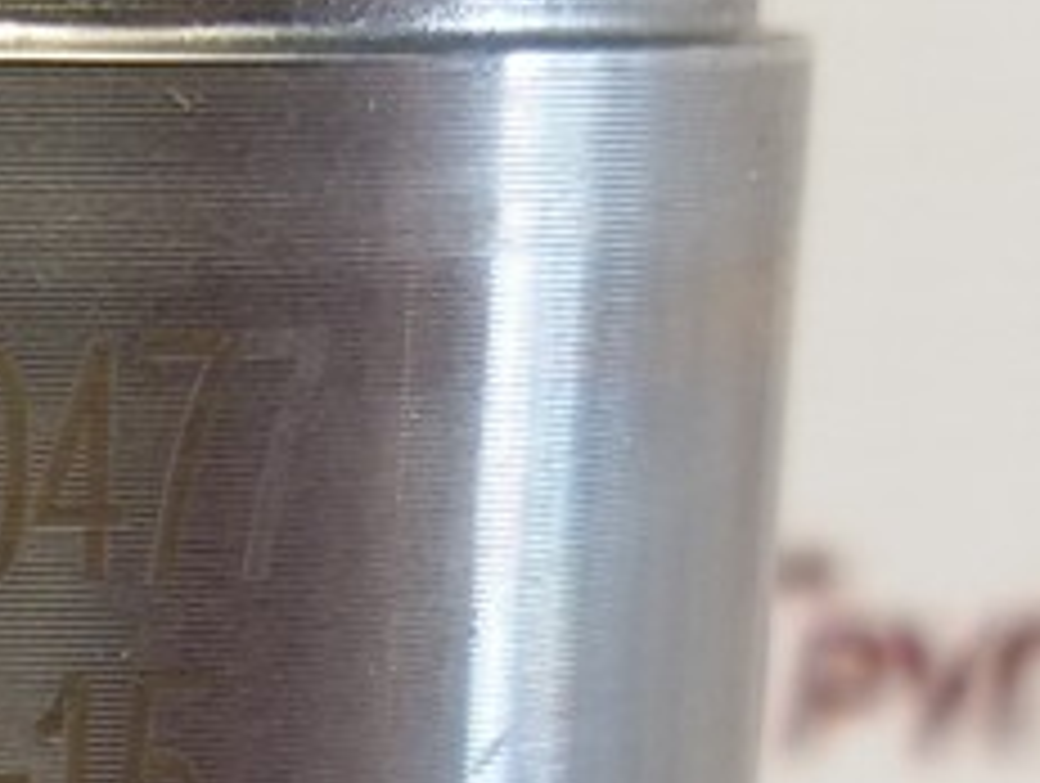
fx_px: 4032
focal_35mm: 134
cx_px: -306
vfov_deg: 10.7
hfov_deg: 14.1
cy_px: 1152
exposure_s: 1/60
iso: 50
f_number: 2.4
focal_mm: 2.93
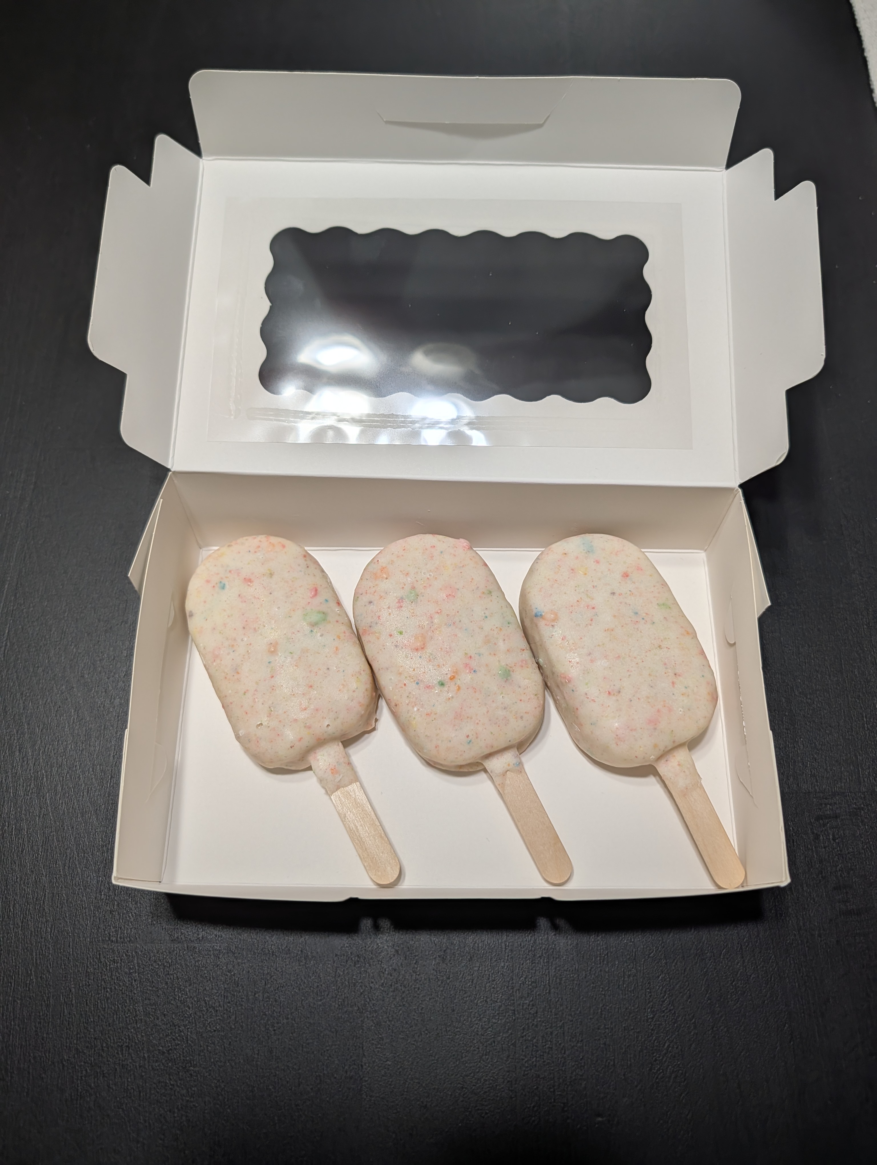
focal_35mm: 24
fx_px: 809
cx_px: 438
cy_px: 582
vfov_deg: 71.5
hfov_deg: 56.9
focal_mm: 6.9
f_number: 1.68
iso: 23
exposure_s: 1/201
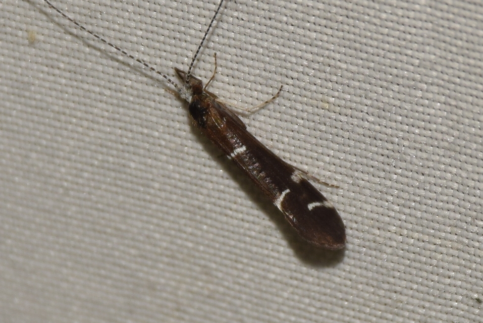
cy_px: 162
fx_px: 2820
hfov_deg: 9.8
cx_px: 242
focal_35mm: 210
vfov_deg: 6.6
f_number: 10
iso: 125
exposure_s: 1/160
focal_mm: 140
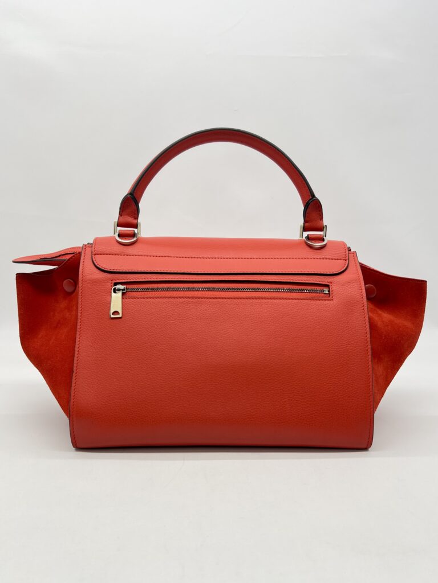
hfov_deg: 53.1
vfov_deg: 67.3
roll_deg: -0.3
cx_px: 219
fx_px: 439
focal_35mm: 26
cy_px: 292
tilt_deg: -9.8
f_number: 1.5
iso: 32
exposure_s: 1/137
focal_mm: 5.7
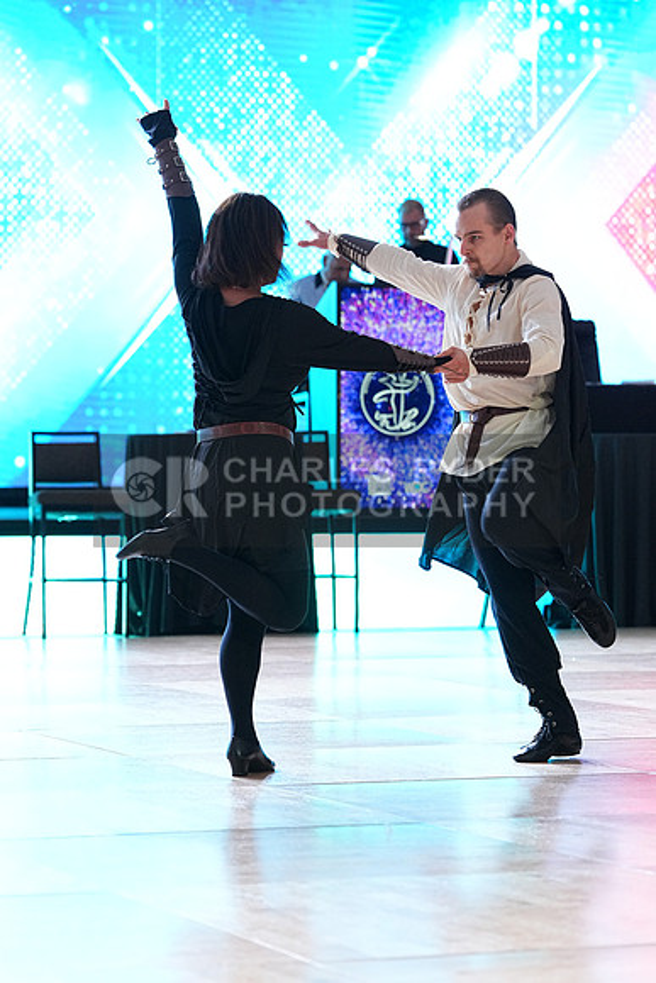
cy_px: 492
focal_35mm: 135
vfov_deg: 15.2
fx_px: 3688
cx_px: 328
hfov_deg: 10.2
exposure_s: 1/400
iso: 2500
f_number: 4
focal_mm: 135
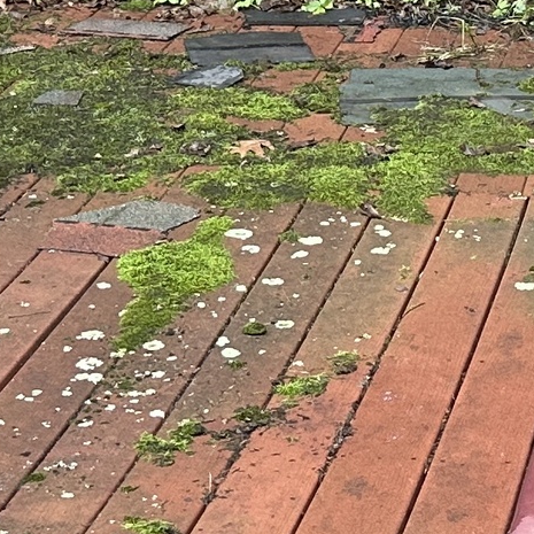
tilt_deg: -3.2
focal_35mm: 140
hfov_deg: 12.5
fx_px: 2443
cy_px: -373
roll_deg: -0.1
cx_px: 318
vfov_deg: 11.7
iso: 125
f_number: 1.78
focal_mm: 6.86
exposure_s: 1/121
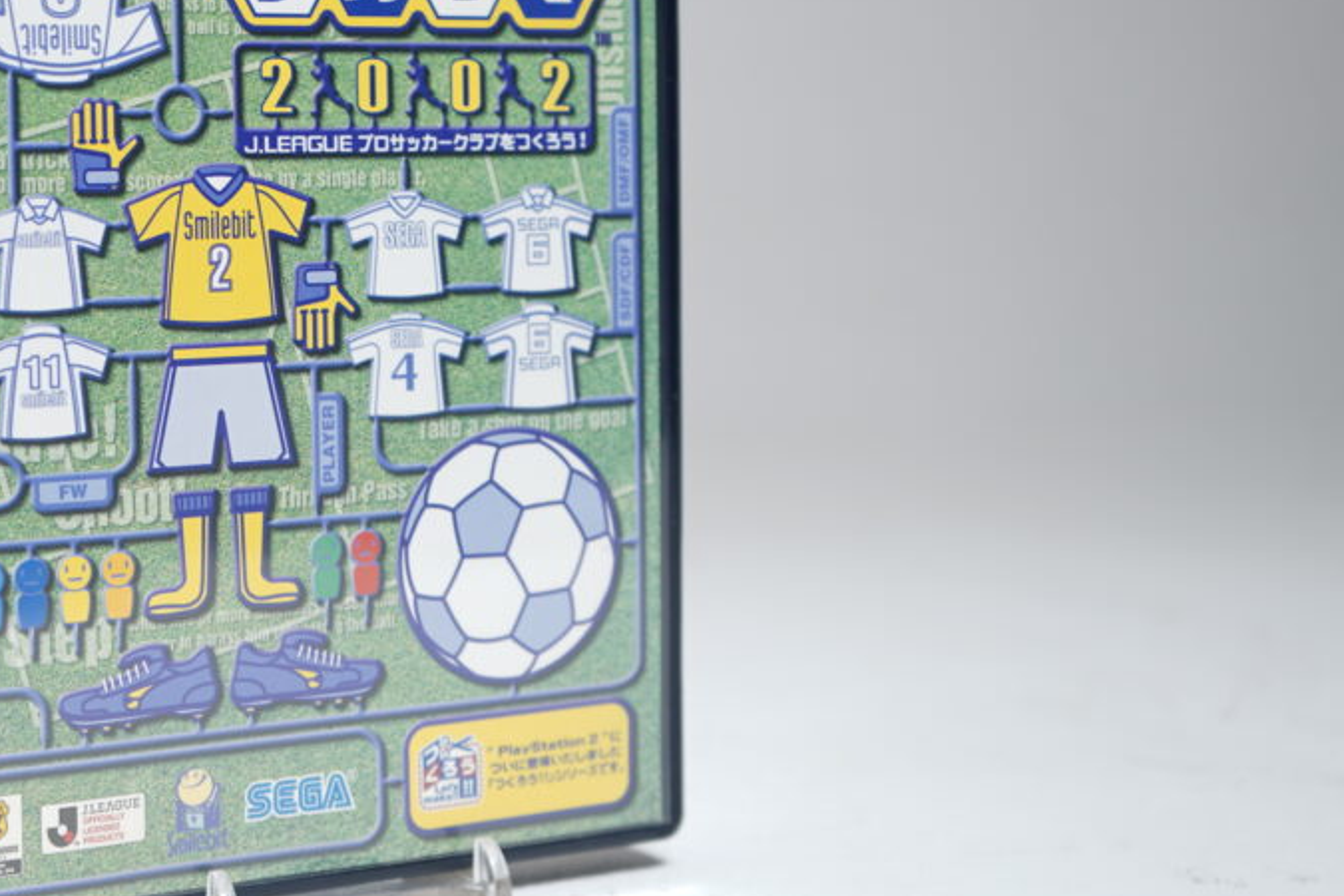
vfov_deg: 21.2
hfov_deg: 30.7
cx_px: 279
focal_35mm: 64
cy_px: 305
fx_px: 2389
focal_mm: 36
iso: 64
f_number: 4
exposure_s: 1/6
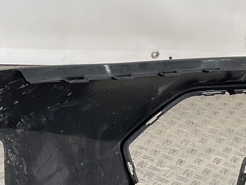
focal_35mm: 102
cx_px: 165
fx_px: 725
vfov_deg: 14.2
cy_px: 209
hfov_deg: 19.2
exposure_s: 1/217
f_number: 1.8
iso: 16
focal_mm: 3
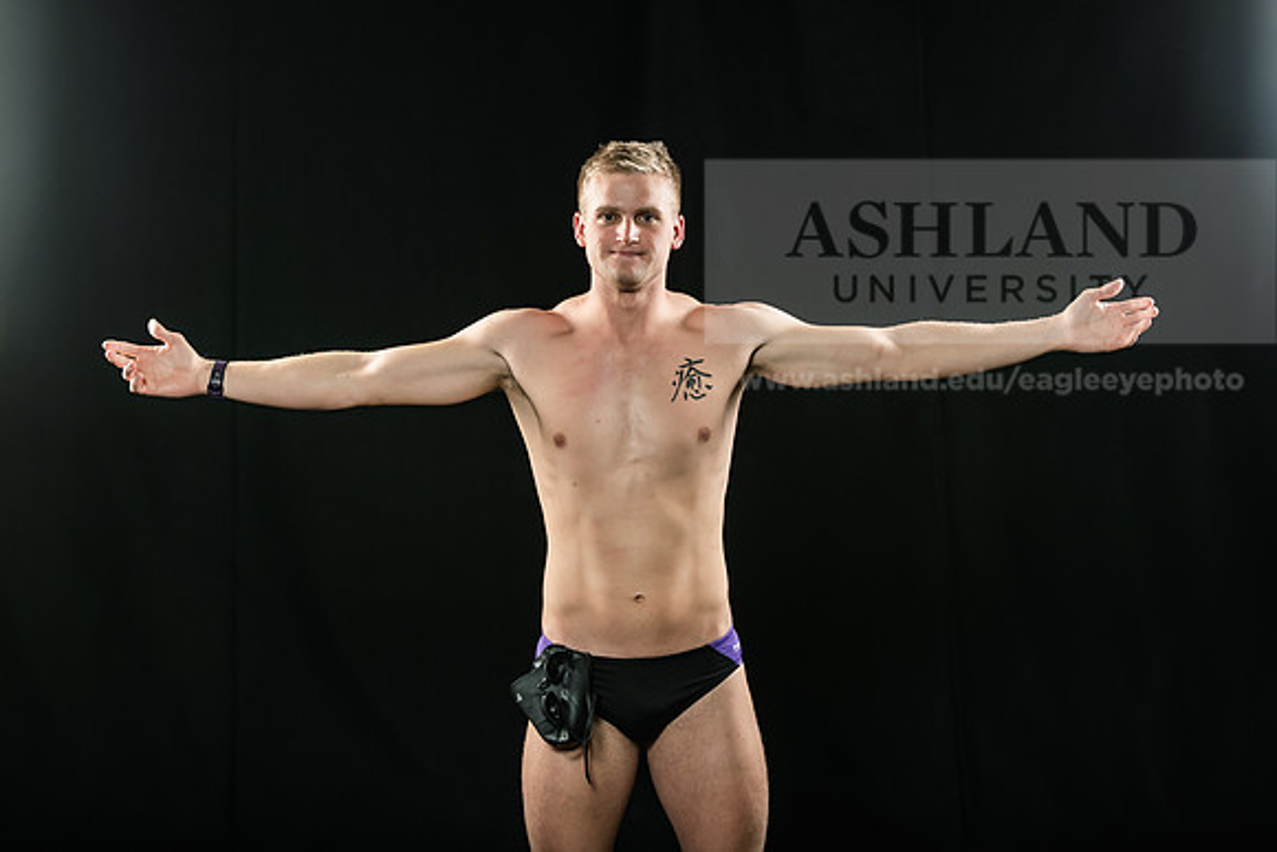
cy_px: 426
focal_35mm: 86
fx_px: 3051
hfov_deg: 23.6
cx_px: 638
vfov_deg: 15.9
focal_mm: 86
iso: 320
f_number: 5.6
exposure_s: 1/250
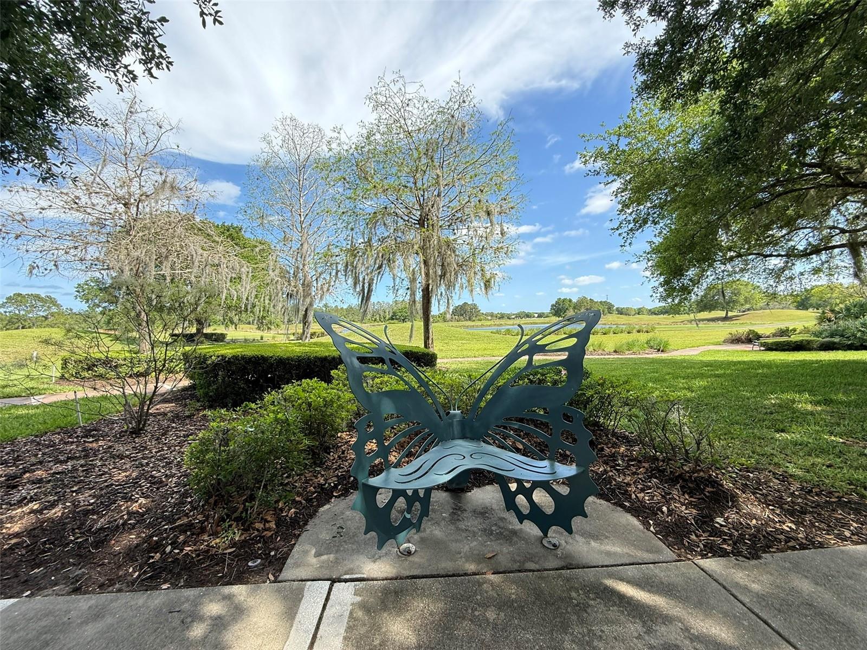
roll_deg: +2.0
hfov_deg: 102.1
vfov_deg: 85.7
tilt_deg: +0.1
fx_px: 351
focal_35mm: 14
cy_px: 325
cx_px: 434
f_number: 2.2
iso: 64
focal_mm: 2.22
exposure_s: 1/242
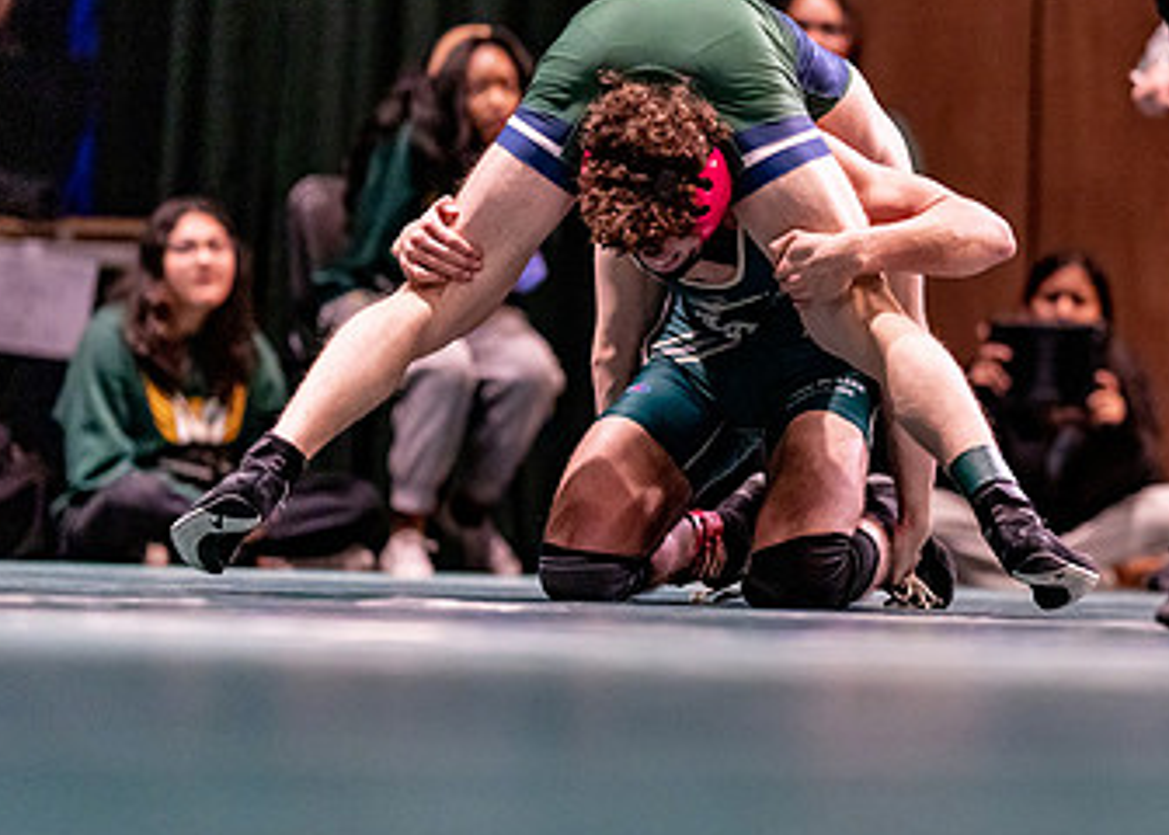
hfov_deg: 8.2
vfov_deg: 5.9
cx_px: 842
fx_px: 8101
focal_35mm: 244
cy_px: 337
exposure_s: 1/800
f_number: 1.8
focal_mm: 135
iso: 2000
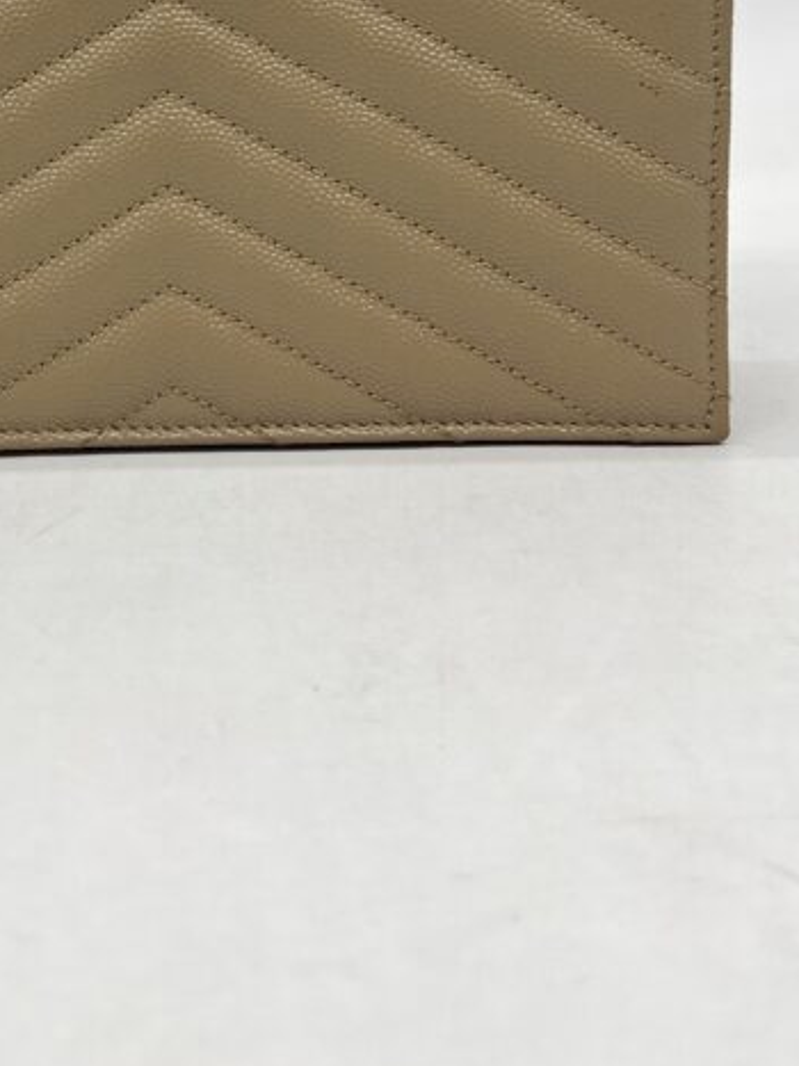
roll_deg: +0.4
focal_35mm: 57
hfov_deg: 25.2
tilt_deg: -9.0
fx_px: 1755
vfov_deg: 31.3
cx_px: 162
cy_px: -2
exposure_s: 1/144
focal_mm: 5.7
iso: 32
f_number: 1.5
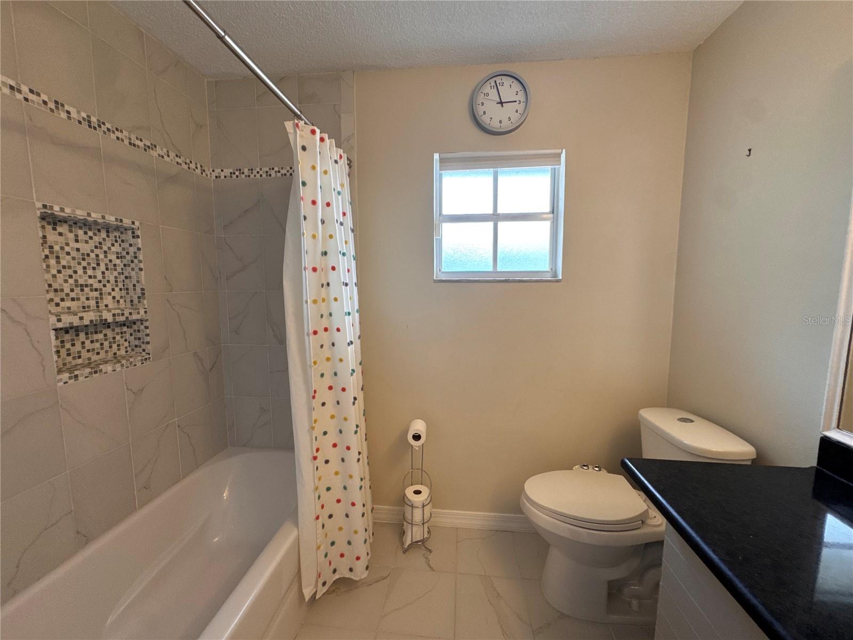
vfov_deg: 85.7
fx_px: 345
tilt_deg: -7.5
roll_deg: -0.1
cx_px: 426
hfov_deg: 102.1
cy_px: 320
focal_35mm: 14
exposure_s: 1/120
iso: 160
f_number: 2.2
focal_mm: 2.22
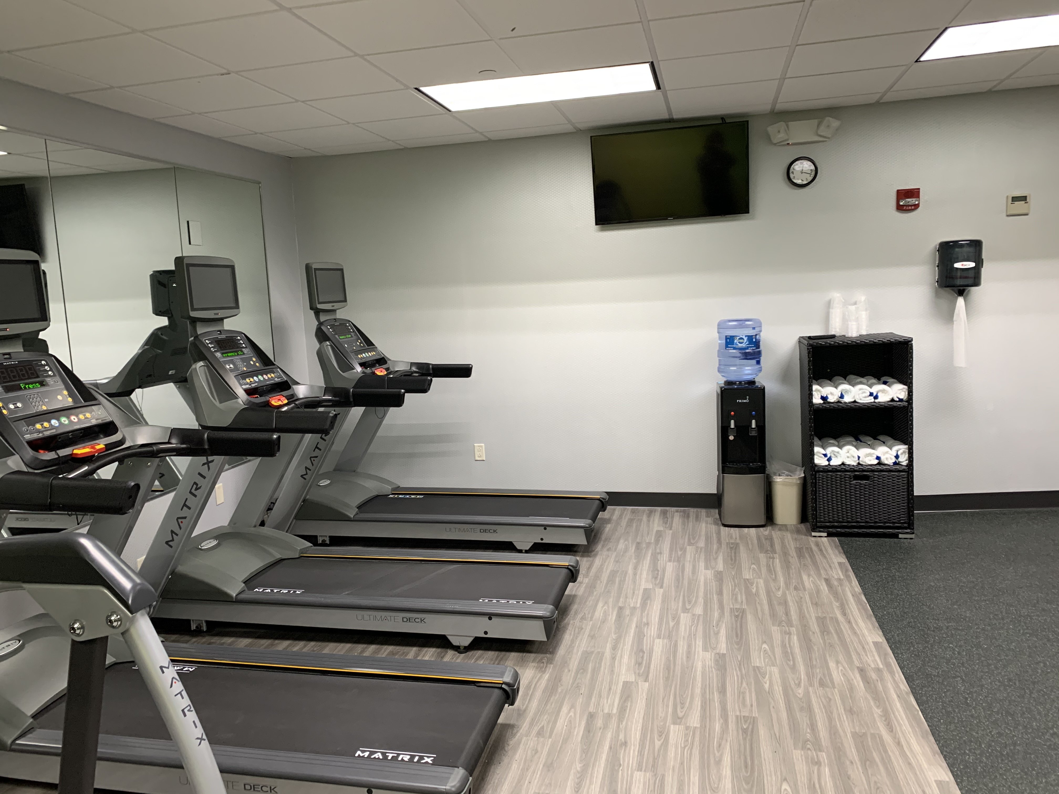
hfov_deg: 67.3
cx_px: 530
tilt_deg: -8.0
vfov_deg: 53.1
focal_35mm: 26
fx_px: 795
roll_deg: +2.4
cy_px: 397
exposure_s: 1/60
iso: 200
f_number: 1.8
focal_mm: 4.25
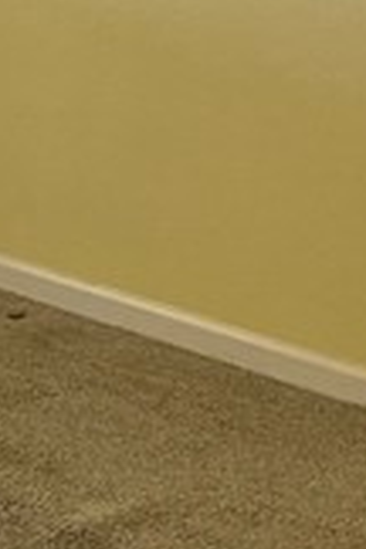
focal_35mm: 158
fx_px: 2409
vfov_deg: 12.7
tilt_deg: -8.1
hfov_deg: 8.2
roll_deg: -3.5
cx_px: -396
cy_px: -112
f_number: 1.78
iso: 250
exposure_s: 1/60
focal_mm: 6.76
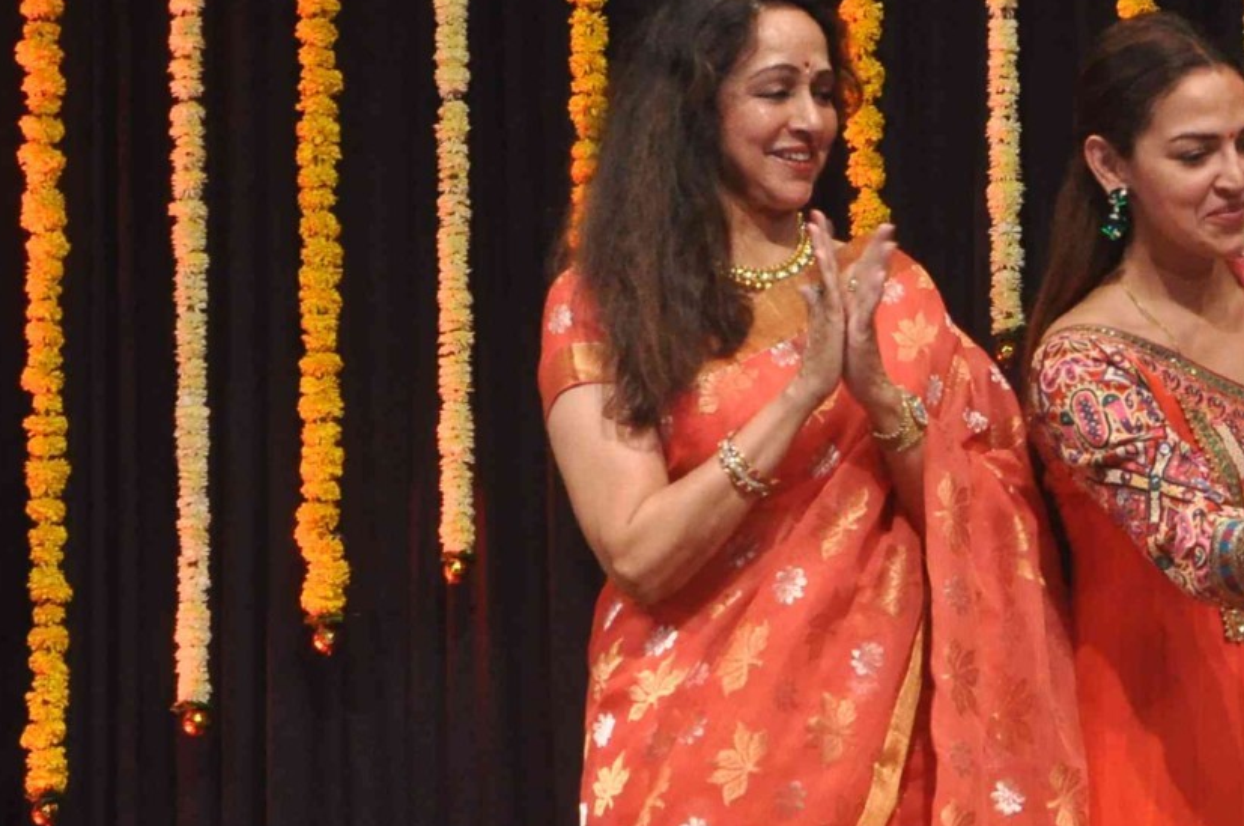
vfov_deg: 6.4
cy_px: 623
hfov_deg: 9.6
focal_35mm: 213
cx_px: 1351
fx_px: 7350
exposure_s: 1/80
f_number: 9
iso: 1000
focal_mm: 52
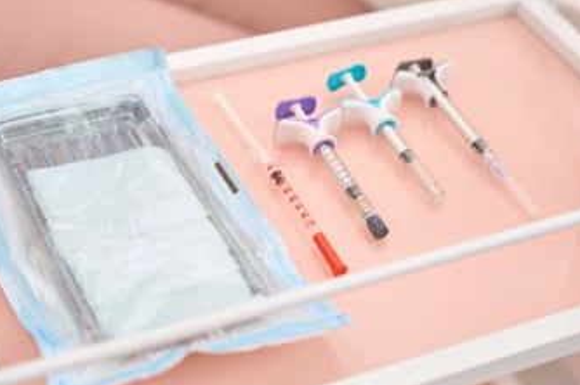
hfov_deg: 24.7
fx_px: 1322
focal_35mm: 82
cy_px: 134
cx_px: 267
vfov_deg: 16.6
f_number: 2.8
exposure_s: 1/250
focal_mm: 57.1
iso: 100
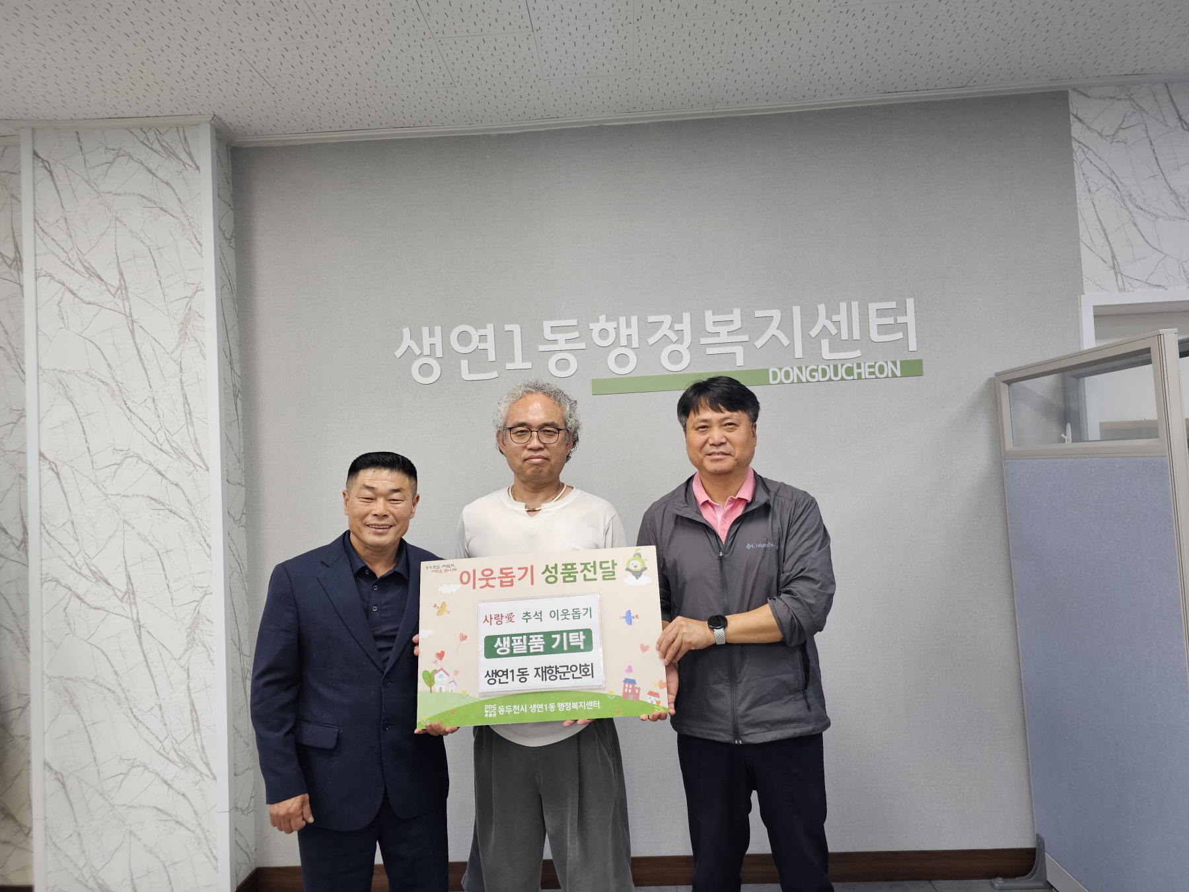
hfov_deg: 73.9
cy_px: 446
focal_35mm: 23
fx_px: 790
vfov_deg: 58.9
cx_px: 594
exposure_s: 1/120
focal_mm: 6.3
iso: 160
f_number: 1.7
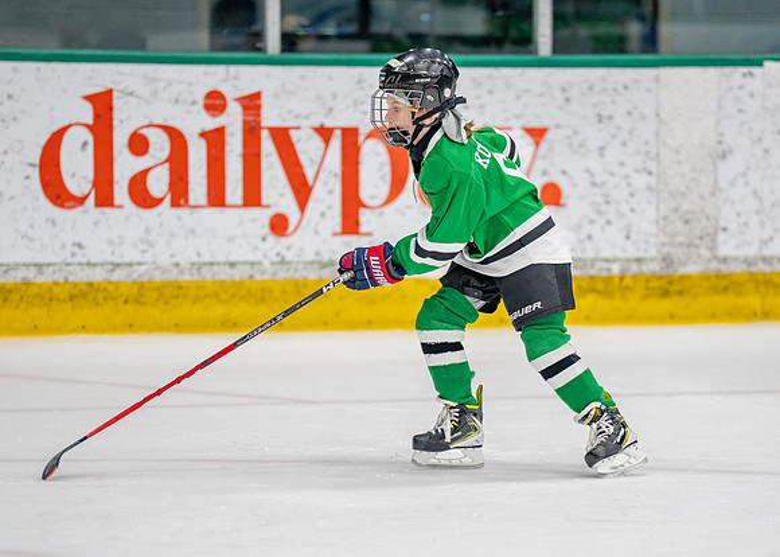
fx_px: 6388
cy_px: 362
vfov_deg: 5.0
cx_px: 461
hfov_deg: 7.0
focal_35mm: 288
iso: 1000
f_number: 2.8
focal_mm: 200
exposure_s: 1/1600
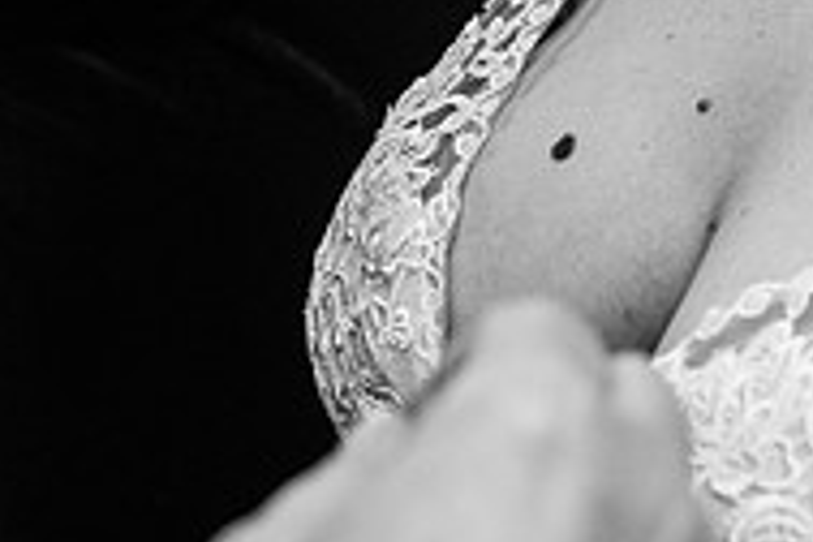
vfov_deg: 10.1
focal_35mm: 132
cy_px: -196
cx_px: 955
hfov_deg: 15.0
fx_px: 2981
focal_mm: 43
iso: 1250
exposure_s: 1/200
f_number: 4.5
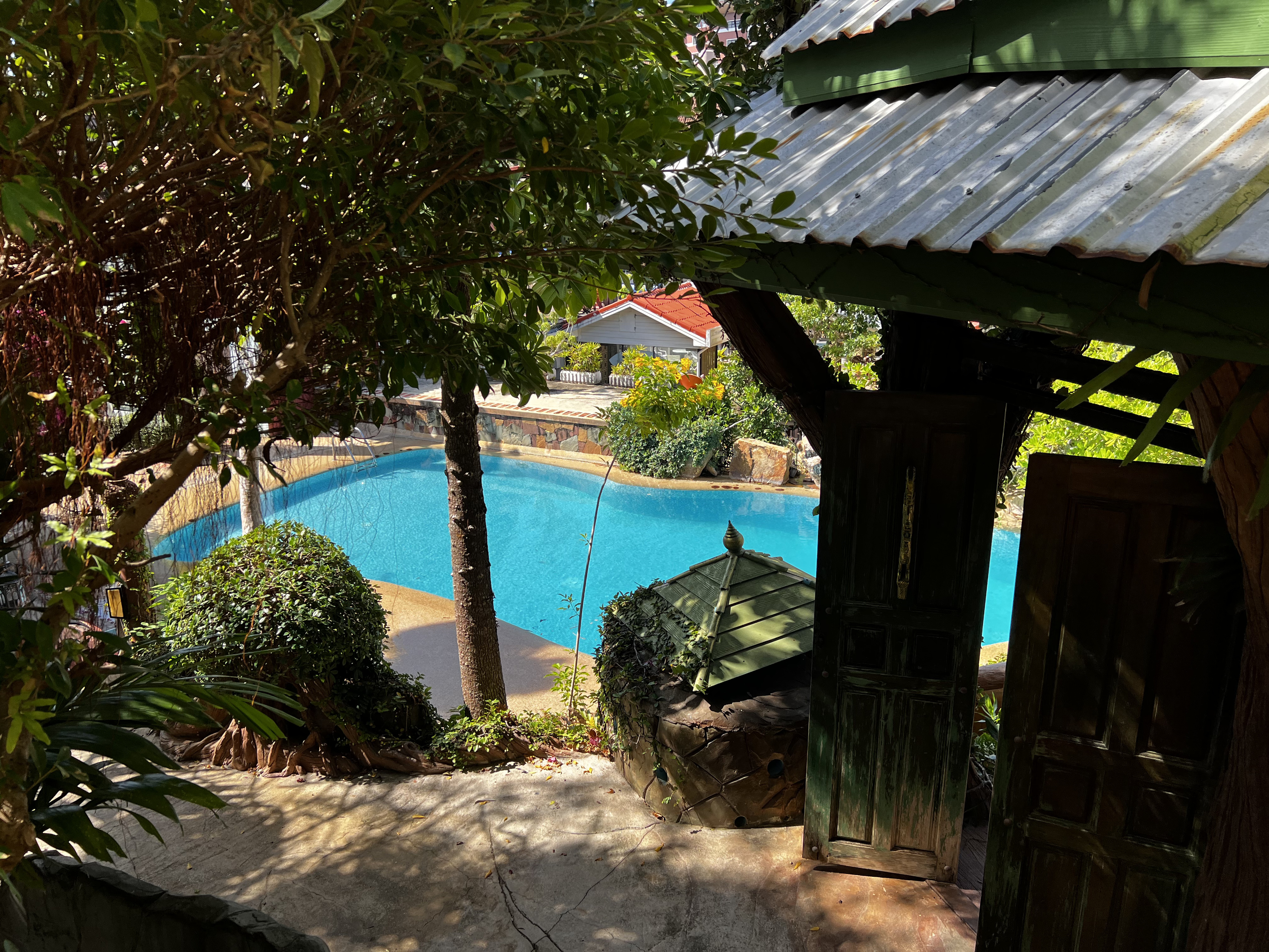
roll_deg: +0.8
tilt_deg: -16.4
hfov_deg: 67.3
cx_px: 634
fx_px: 953
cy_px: 476
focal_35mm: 26
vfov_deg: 53.1
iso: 50
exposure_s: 1/1135
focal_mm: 5.7
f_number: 1.5
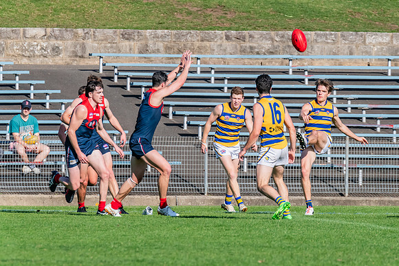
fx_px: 7514
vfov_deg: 2.0
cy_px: 128
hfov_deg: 3.0
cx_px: 319
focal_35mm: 678
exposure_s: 1/1600
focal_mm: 420
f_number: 11
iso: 800
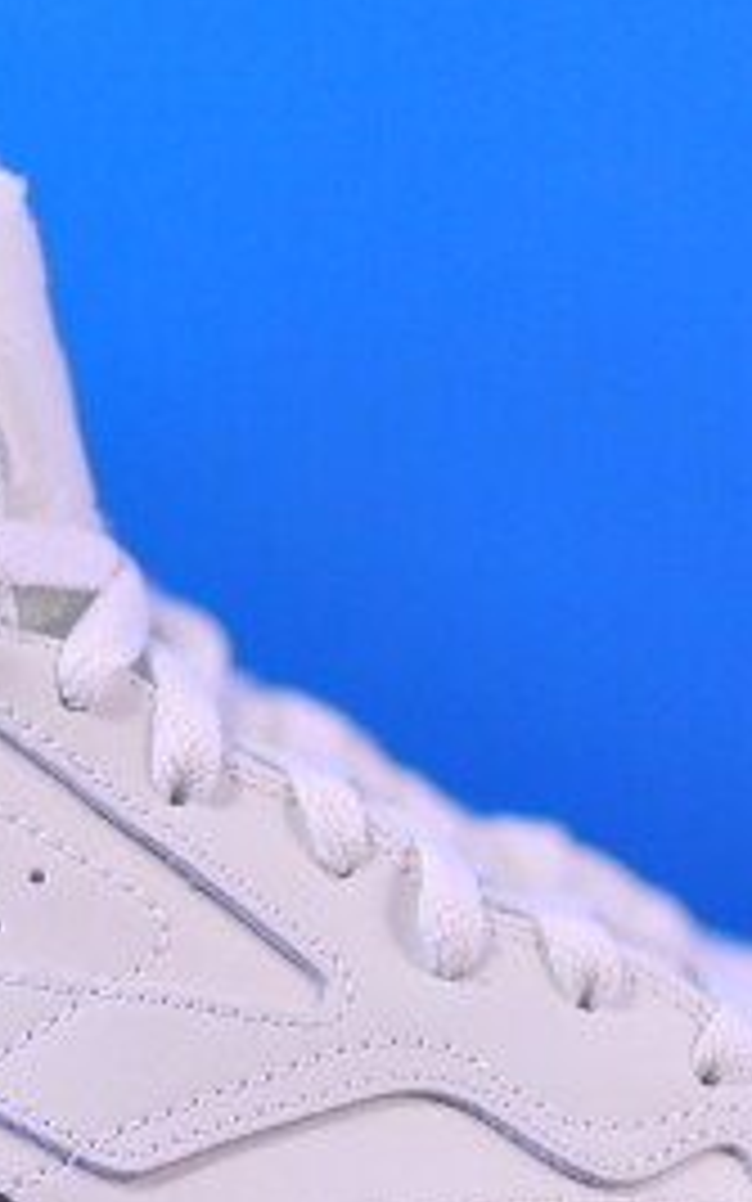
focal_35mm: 229
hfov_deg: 5.7
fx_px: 7505
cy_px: 691
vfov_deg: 9.2
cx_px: 113
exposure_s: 1/320
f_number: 2
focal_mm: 50
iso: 250
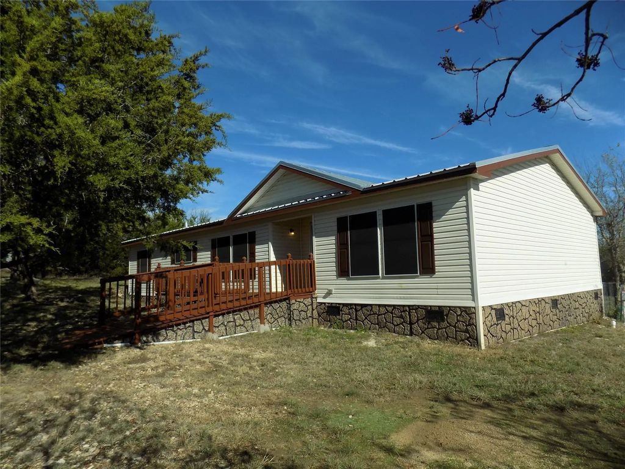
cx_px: 312
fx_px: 415
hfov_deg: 73.9
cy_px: 234
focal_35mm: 23
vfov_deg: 58.9
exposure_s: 1/200
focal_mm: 4
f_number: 9.9
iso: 80
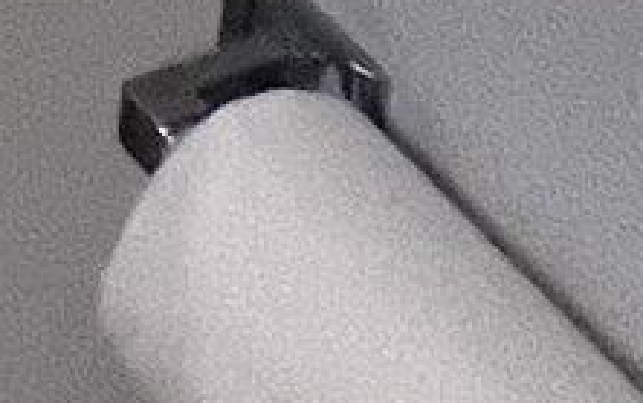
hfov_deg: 8.4
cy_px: -2311
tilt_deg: -9.0
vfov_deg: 4.6
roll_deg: +0.8
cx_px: -1857
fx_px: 2507
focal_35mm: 143
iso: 160
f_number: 1.8
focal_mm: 1.57
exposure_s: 1/120
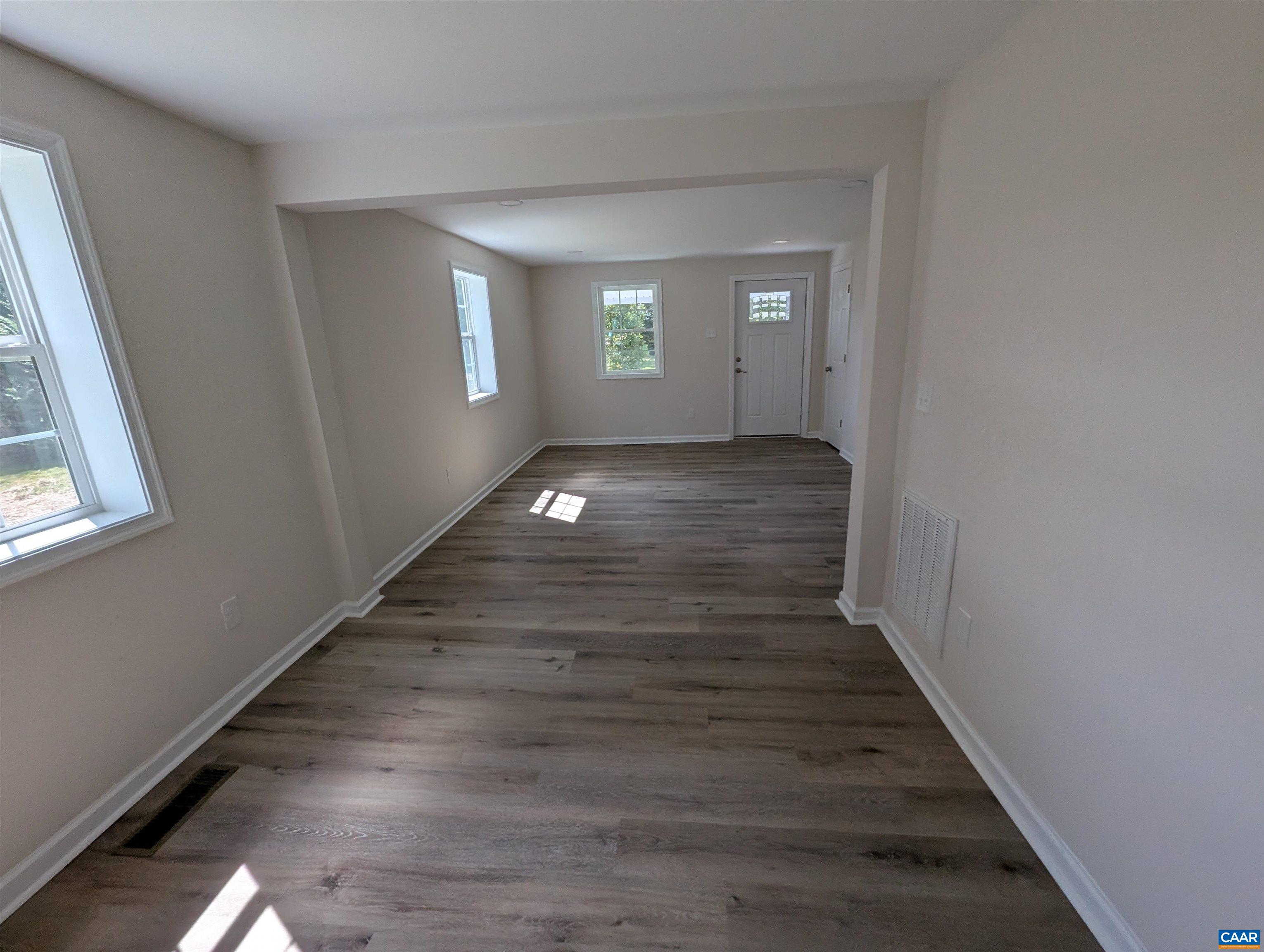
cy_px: 476
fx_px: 475
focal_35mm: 13
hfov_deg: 106.1
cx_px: 632
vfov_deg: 90.1
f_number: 2.2
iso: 128
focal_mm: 1.95
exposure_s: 1/478
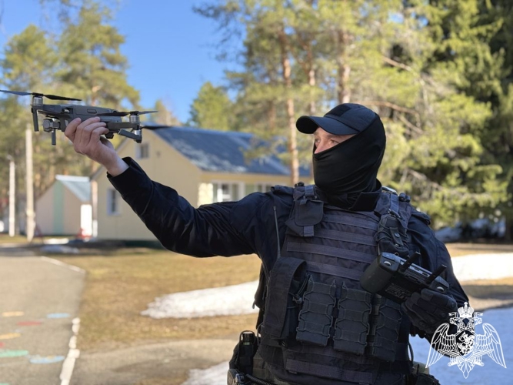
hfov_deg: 39.7
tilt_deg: +1.6
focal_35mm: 48
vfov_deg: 30.3
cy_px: 192
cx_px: 256
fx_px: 711
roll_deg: +1.1
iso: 80
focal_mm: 6.76
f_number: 1.78
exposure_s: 1/652
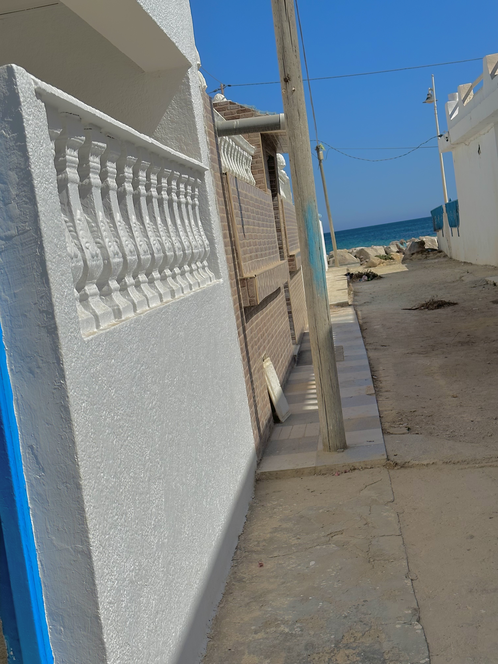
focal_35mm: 48
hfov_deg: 30.3
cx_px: 249
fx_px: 921
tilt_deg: -6.3
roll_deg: +7.6
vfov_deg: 39.7
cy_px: 332
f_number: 1.78
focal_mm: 6.86
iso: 64
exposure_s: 1/15873
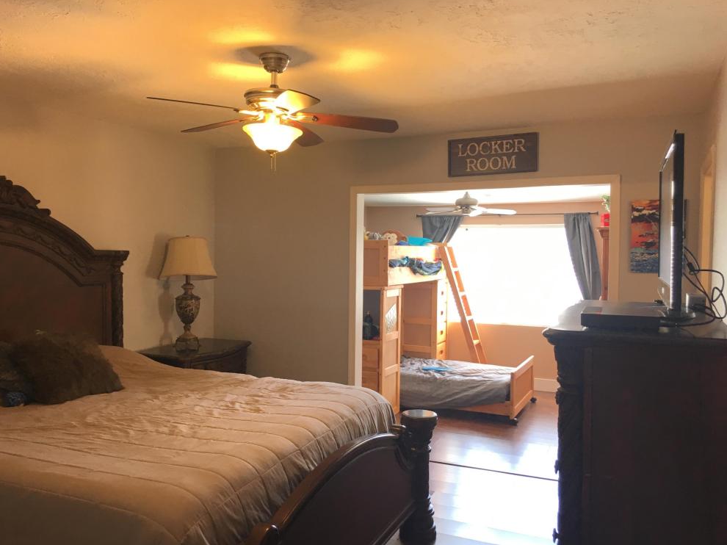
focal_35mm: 30
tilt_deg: -1.0
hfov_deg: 60.0
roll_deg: -1.1
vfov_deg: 46.8
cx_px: 352
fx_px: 630
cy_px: 275
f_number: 2.2
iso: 50
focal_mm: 4.15
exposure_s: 1/30
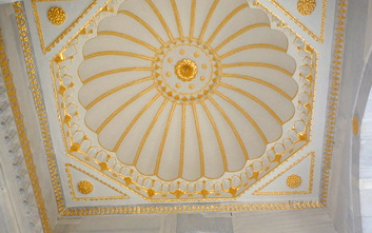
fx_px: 426
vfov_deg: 30.3
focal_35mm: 42
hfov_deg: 47.2
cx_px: 184
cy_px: 157
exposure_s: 1/60
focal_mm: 5
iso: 160
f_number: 3.9
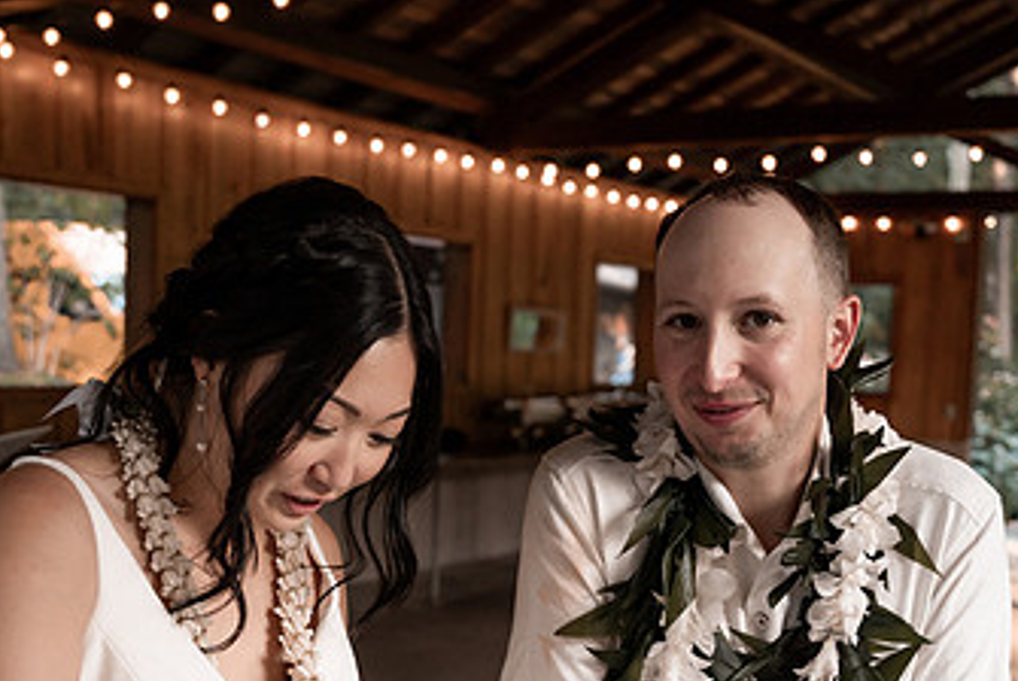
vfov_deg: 29.4
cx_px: 583
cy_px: 515
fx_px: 1274
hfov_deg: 43.5
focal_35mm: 45
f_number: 2.8
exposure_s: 1/400
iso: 500
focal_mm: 26
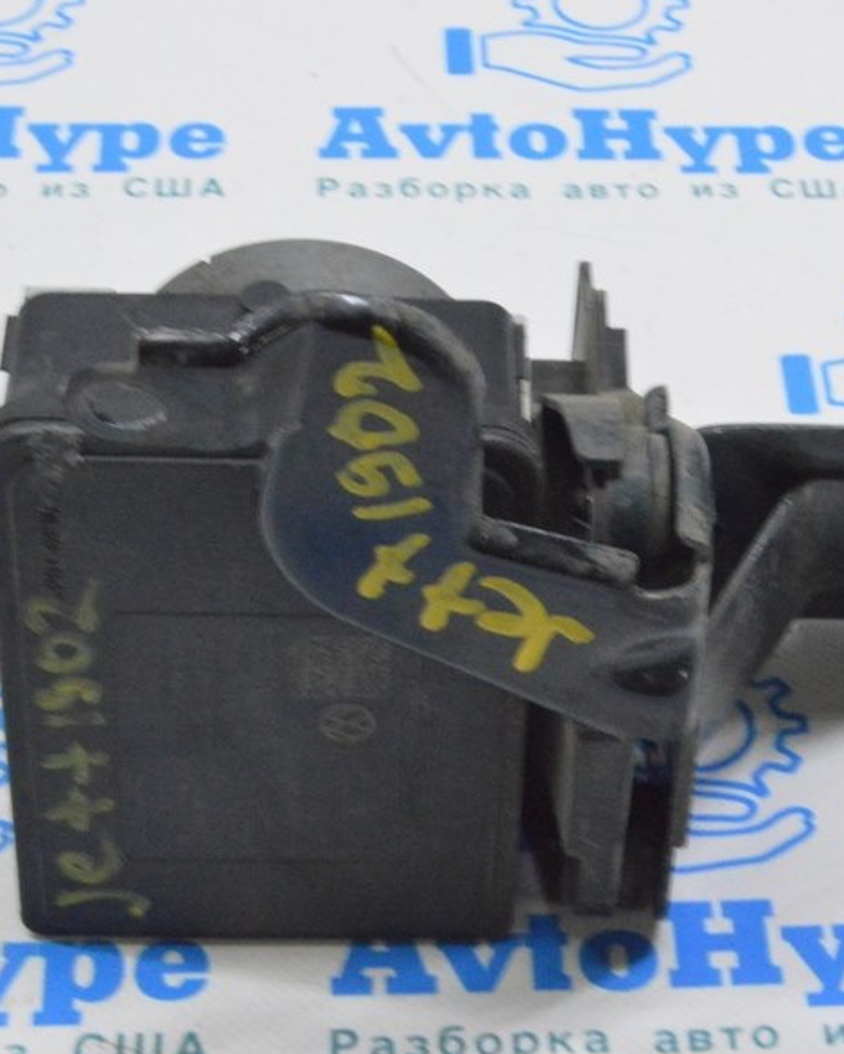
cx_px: 578
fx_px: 3214
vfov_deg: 18.6
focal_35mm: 103
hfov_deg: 14.9
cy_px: 514
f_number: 20
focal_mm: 42
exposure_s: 1/20
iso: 6400
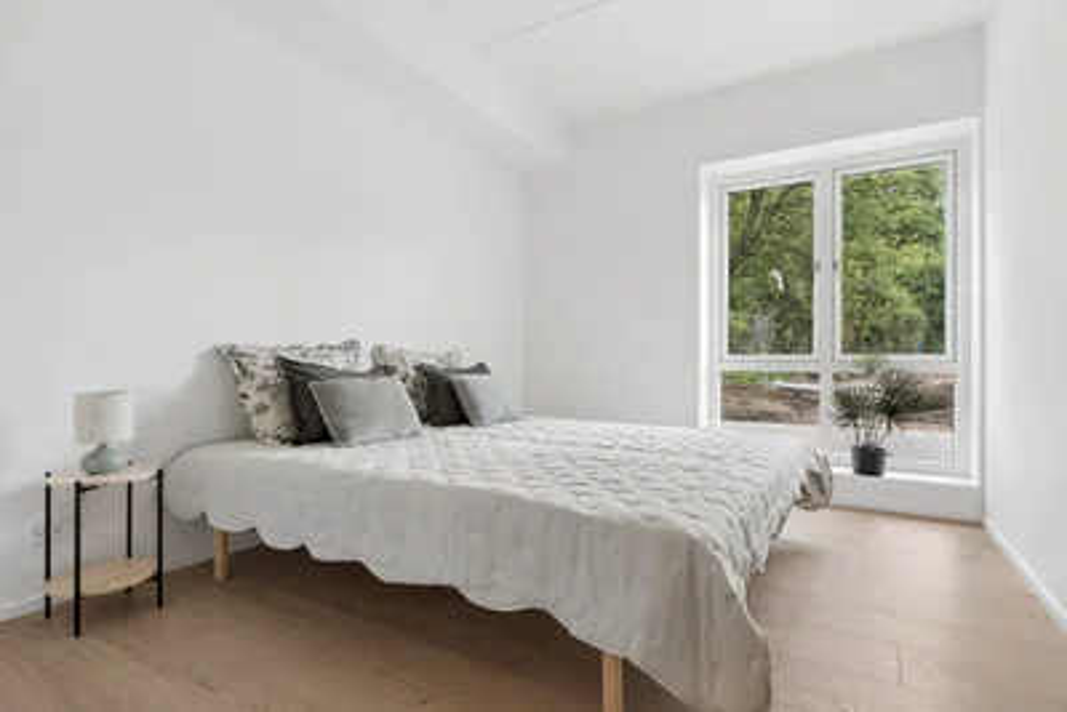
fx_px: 578
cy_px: 356
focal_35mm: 20
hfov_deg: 85.4
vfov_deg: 63.3
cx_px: 534
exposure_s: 1/10
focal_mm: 13
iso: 320
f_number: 8
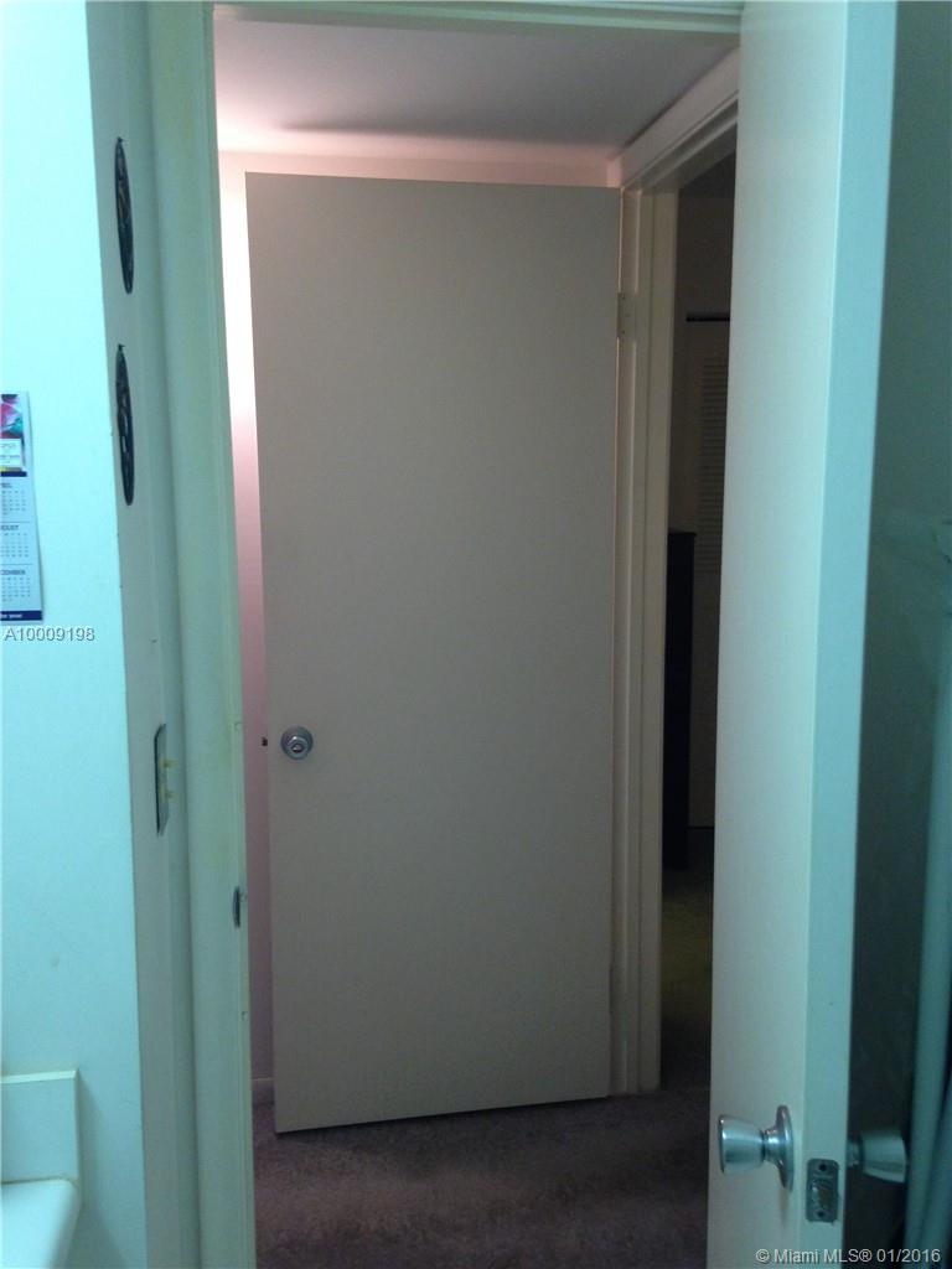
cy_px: 634
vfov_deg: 55.4
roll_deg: +0.4
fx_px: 1210
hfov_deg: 42.9
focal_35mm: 33
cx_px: 476
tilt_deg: -8.8
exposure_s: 1/20
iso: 160
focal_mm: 4.12
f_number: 2.4
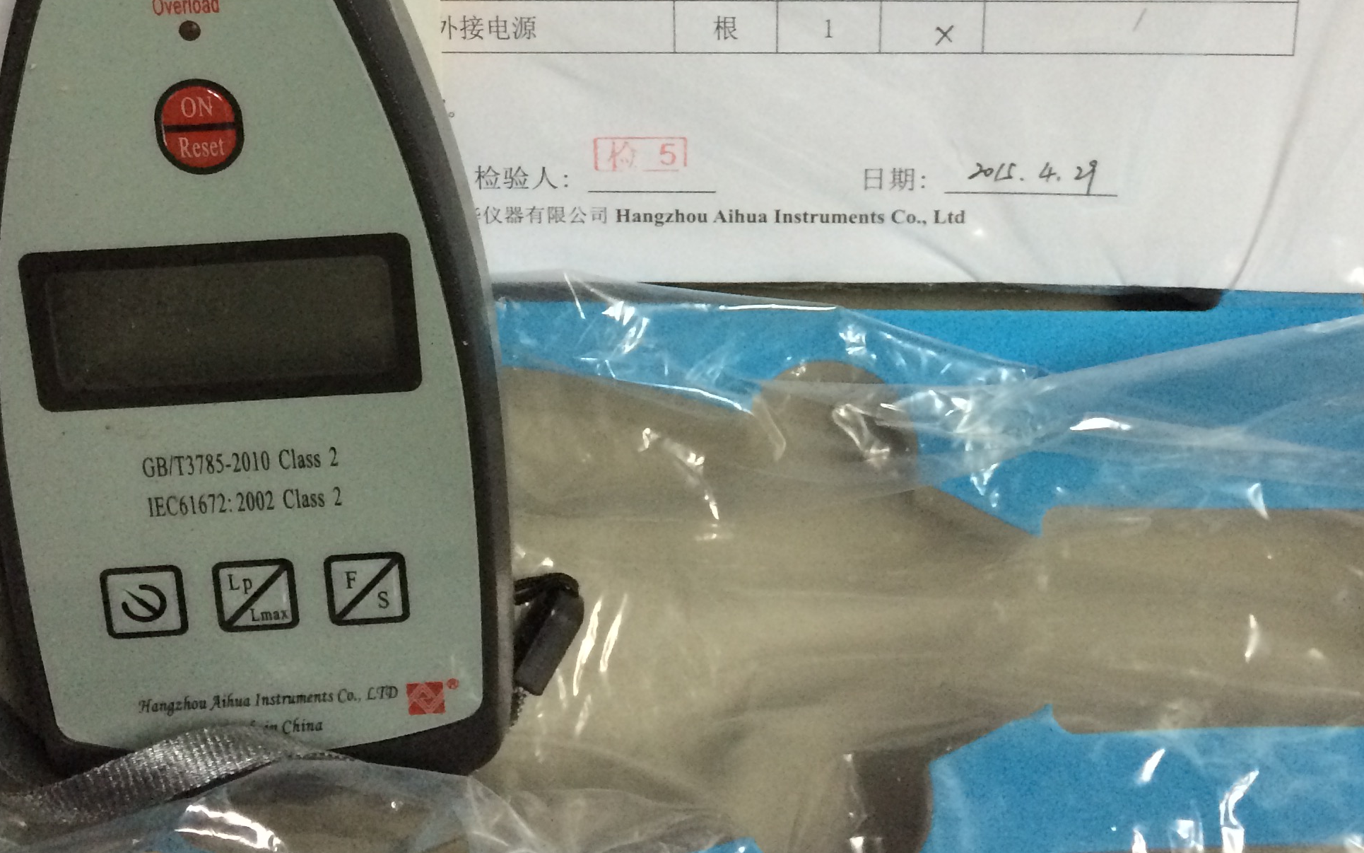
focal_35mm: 52
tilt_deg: -68.4
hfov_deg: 38.8
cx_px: 738
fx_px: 1933
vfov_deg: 23.2
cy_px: -111
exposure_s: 1/33
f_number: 2.2
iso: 250
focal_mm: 4.15
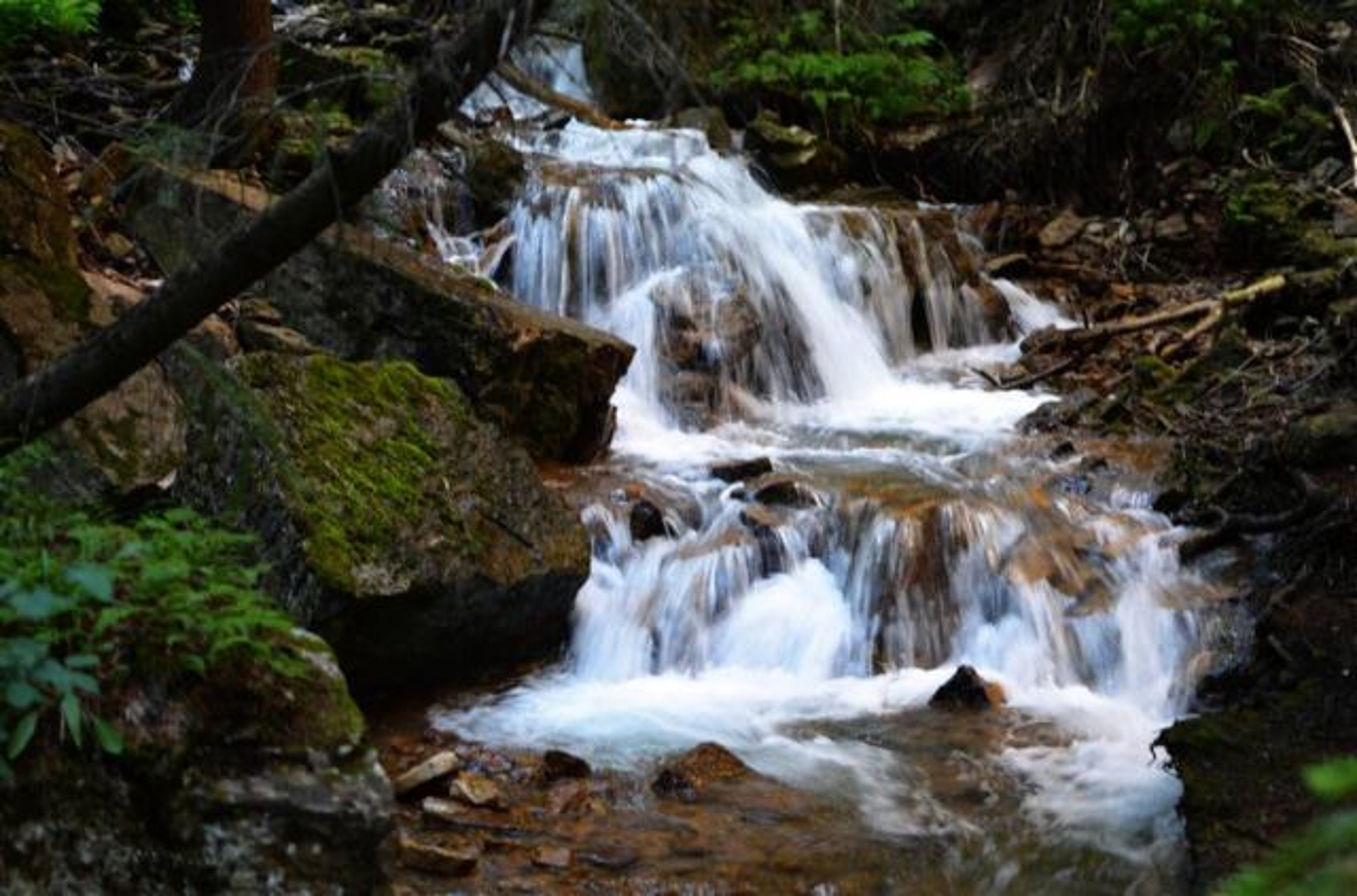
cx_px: 678
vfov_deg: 25.6
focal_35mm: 52
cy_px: 448
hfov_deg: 37.9
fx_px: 1974
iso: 100
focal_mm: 35
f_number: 2.2
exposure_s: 1/20
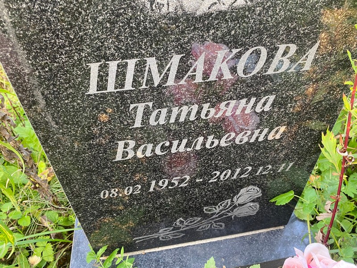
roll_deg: +0.5
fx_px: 268
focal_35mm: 26
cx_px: 178
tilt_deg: -42.0
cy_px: 134
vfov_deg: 53.1
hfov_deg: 67.3
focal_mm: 4.25
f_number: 1.8
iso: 125
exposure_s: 1/60
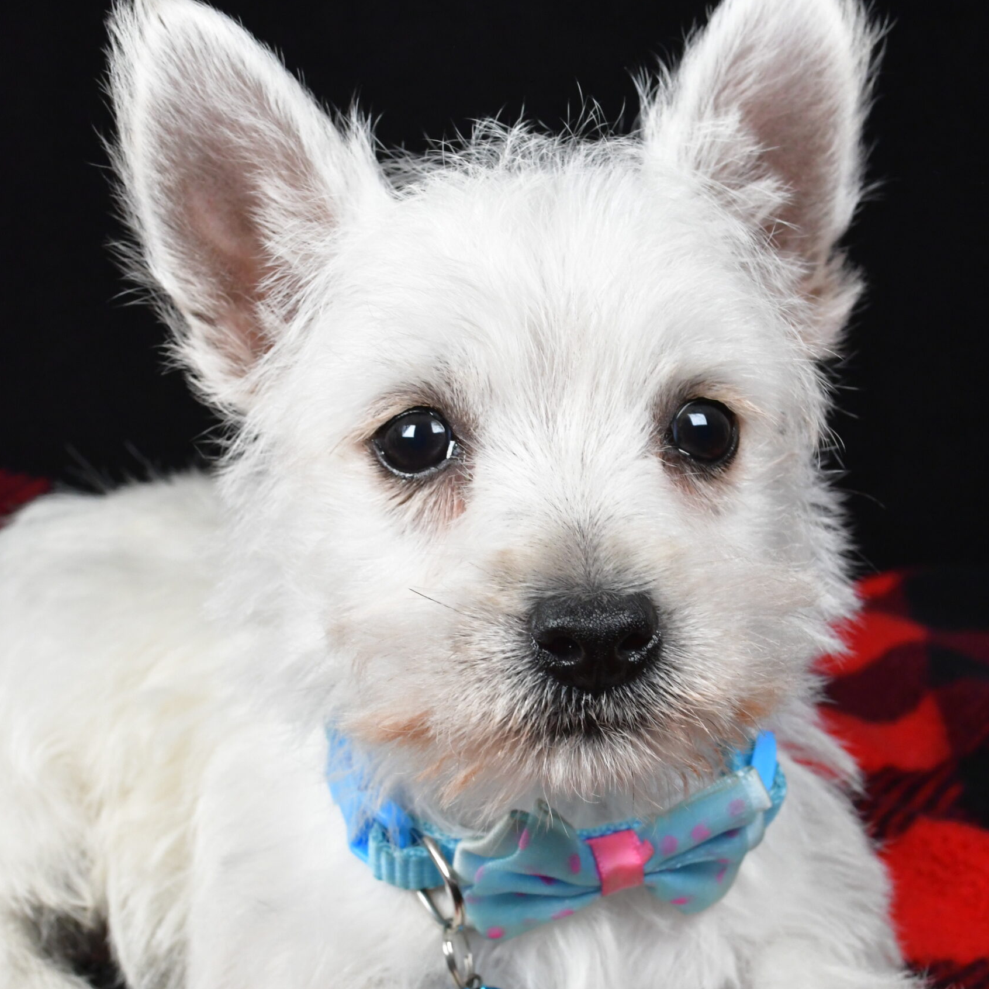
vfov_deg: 31.5
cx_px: 495
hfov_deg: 31.6
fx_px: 1745
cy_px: 600
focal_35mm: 54
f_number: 11
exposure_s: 1/500
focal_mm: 28
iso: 3200
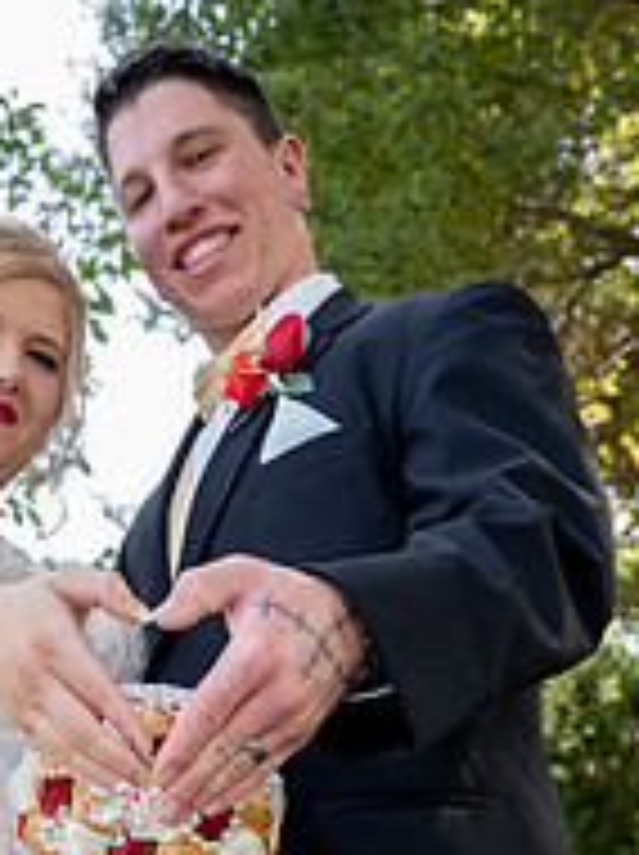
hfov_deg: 25.5
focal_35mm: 57
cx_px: 225
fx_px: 1406
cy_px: 1008
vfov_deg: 29.4
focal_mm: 25
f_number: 5
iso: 500
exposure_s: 1/125
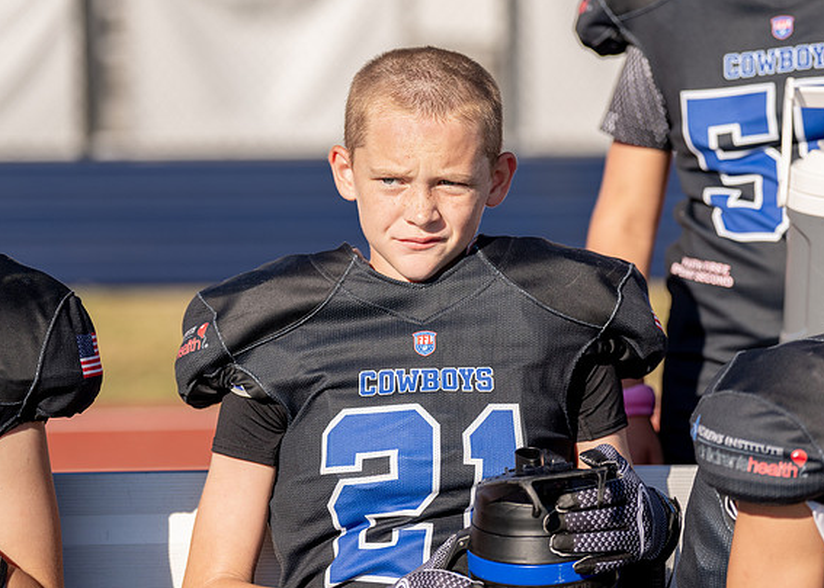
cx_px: 410
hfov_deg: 12.7
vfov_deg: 9.1
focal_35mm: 158
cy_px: 224
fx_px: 3698
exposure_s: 1/3200
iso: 160
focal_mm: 118
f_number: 2.8
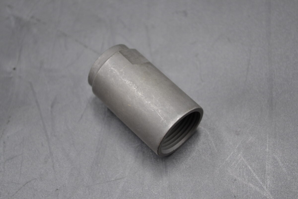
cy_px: 100
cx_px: 149
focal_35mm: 82
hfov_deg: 24.6
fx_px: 683
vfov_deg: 16.6
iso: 400
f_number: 5.6
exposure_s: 1/25
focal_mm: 55
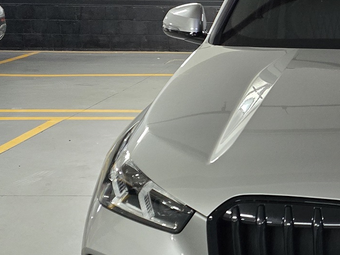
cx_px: 394
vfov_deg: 18.9
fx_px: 766
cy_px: 121
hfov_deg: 23.2
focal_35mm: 78
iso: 1250
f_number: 1.7
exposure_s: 1/40
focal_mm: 6.3
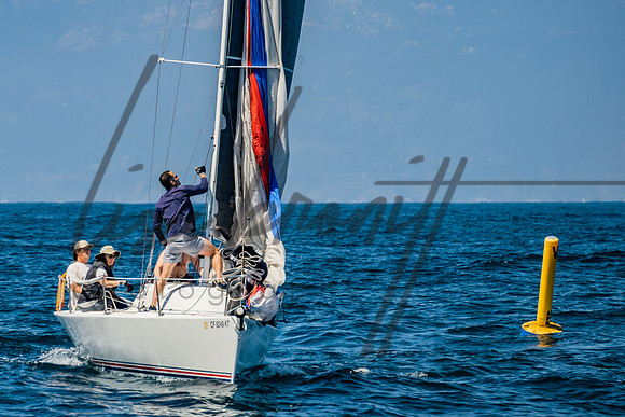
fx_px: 6475
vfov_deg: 3.7
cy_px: 72
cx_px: 140
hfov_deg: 5.5
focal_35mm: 373
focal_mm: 200
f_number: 6.3
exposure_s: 1/500
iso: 160
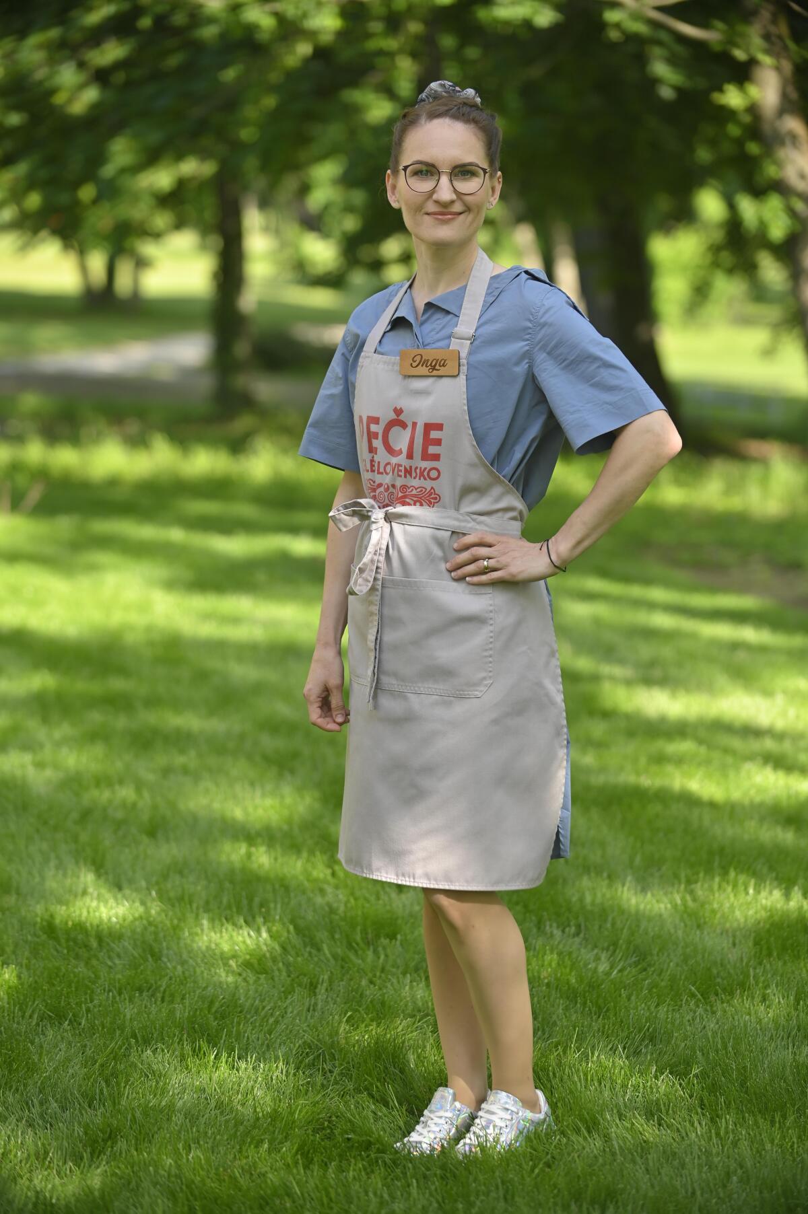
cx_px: 404
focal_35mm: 105
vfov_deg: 19.5
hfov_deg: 13.0
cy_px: 607
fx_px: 3540
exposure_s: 1/640
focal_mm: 105
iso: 200
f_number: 4
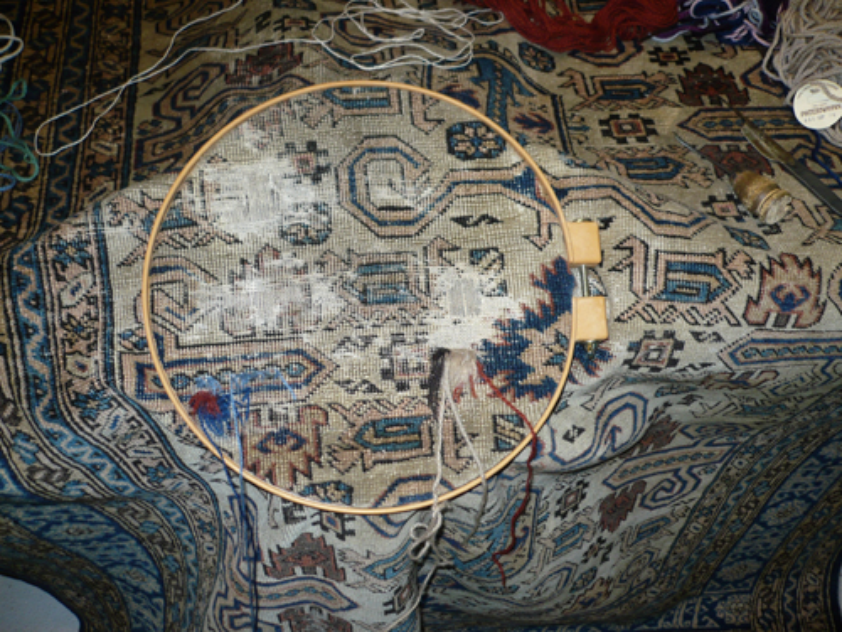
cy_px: 316
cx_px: 421
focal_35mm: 35
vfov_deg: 40.7
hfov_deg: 52.6
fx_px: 851
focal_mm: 5.8
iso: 100
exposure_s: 1/30
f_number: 2.8
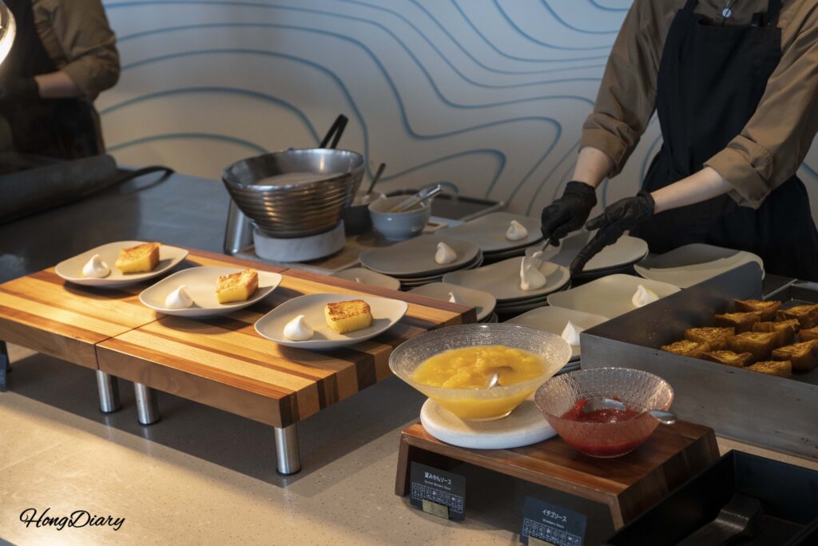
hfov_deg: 33.4
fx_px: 1363
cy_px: 273
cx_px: 409
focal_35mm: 60
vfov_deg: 22.6
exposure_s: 1/160
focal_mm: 60
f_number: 5.6
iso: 2500
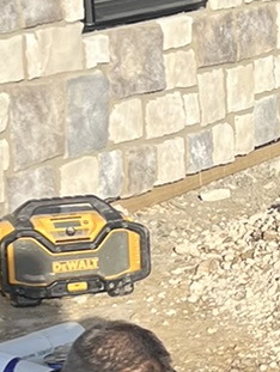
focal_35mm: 171
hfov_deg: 7.9
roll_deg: -0.2
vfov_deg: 11.5
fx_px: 1840
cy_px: 254
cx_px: 708
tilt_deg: -14.0
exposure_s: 1/3356
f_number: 1.5
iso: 50
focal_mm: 5.7
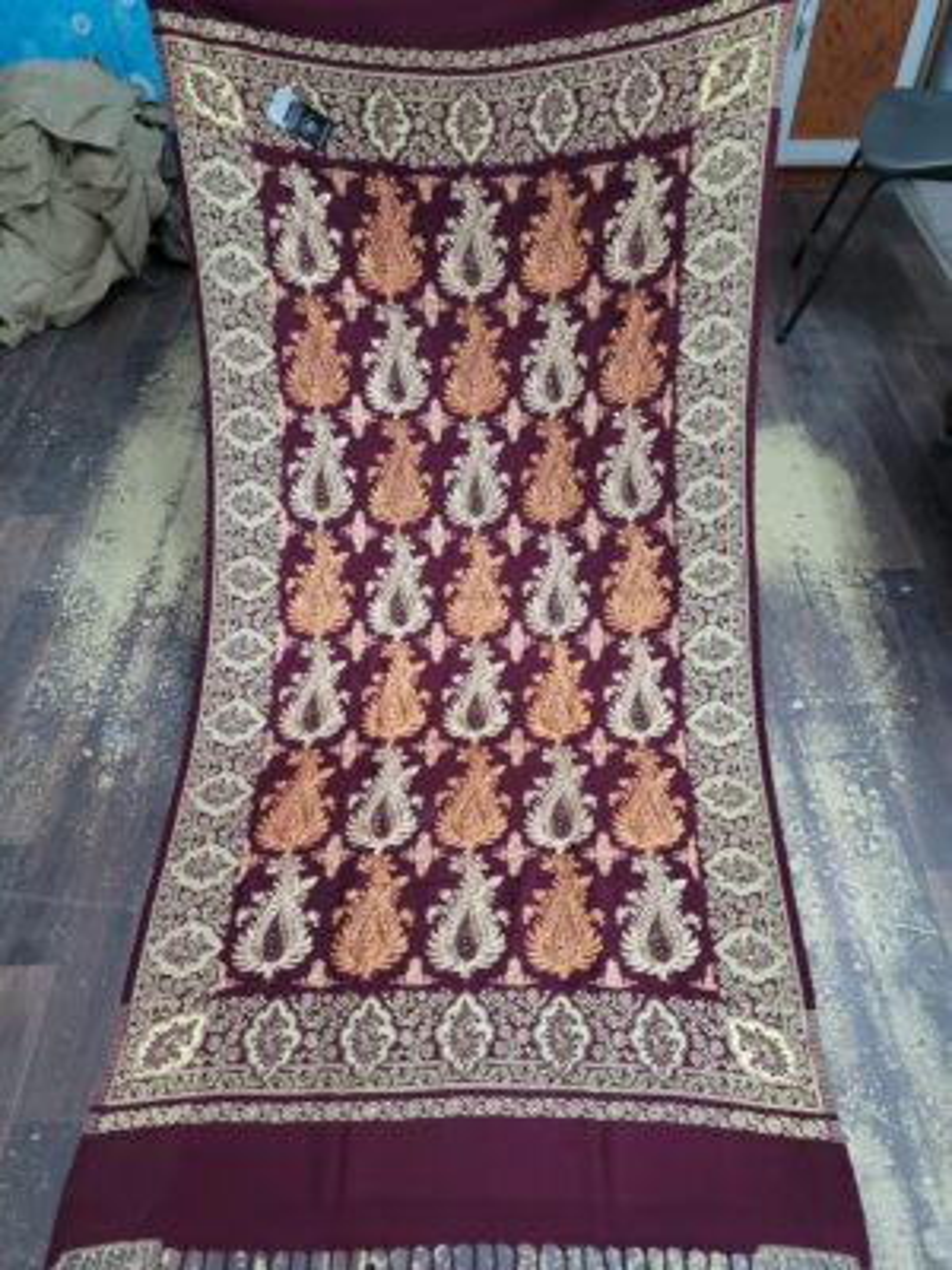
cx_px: 476
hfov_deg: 53.1
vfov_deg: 67.3
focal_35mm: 26
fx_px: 953
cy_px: 635
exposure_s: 1/33
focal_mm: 5.4
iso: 640
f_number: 1.8
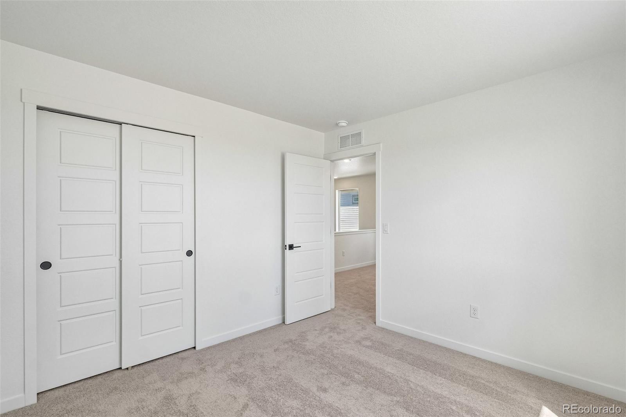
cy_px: 208
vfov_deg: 77.3
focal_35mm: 15
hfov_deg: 100.4
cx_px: 313
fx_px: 261
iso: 800
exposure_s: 1/60
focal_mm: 10
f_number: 8
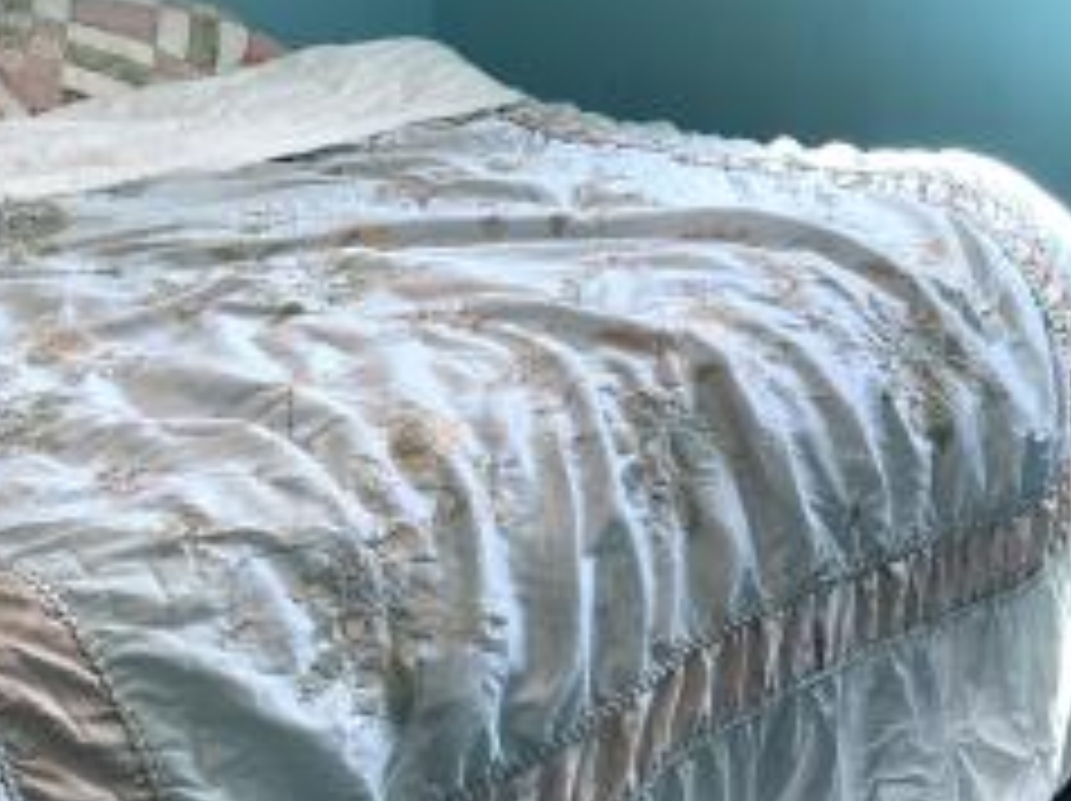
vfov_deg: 20.1
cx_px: 796
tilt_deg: -8.6
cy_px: -50
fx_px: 2164
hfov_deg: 27.4
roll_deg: +0.1
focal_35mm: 70
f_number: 1.8
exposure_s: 1/60
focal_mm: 4.25
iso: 100
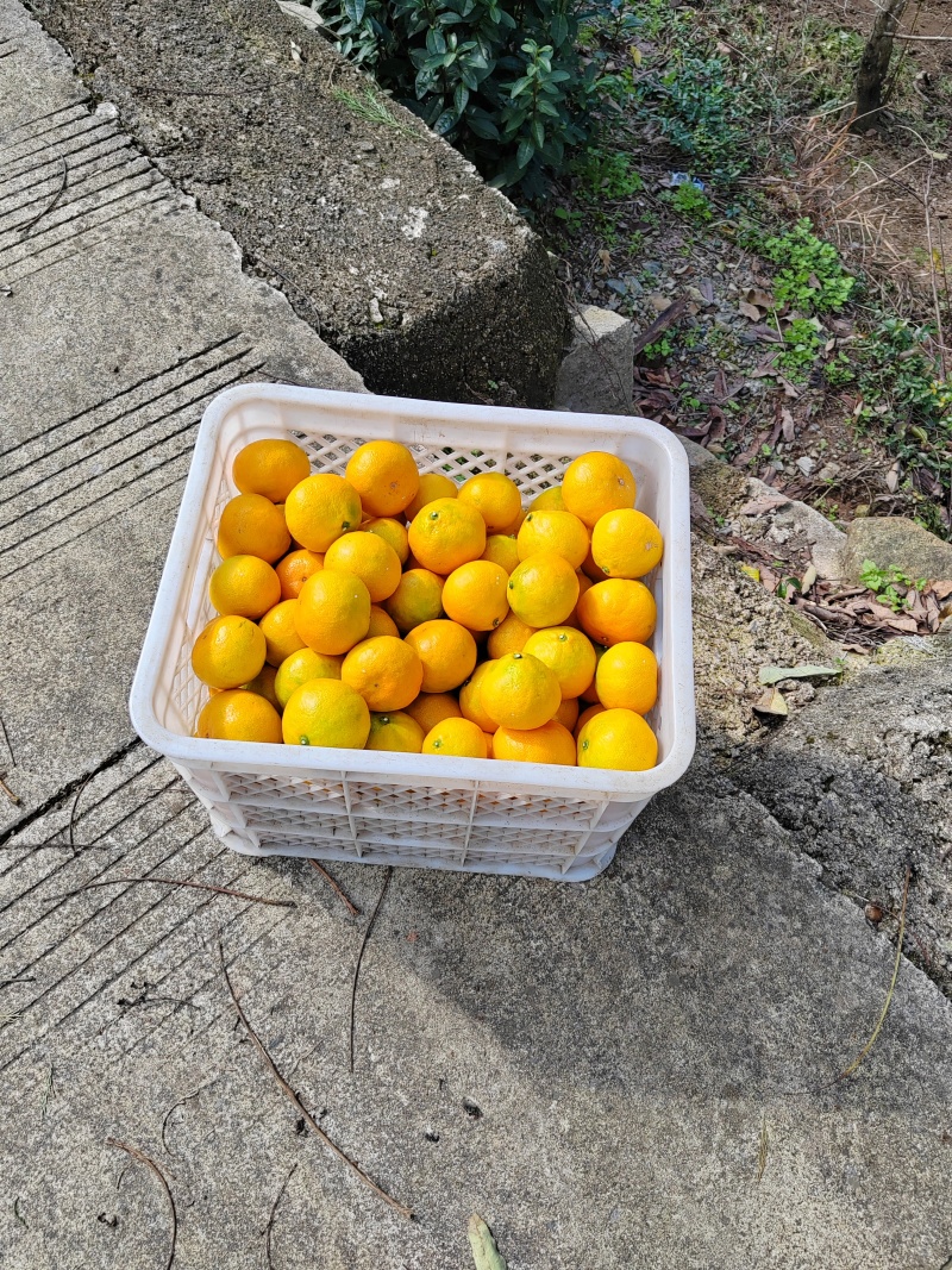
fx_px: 990
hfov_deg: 51.3
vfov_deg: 65.3
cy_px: 635
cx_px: 476
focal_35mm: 27
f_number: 1.9
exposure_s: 1/760
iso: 100
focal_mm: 5.52
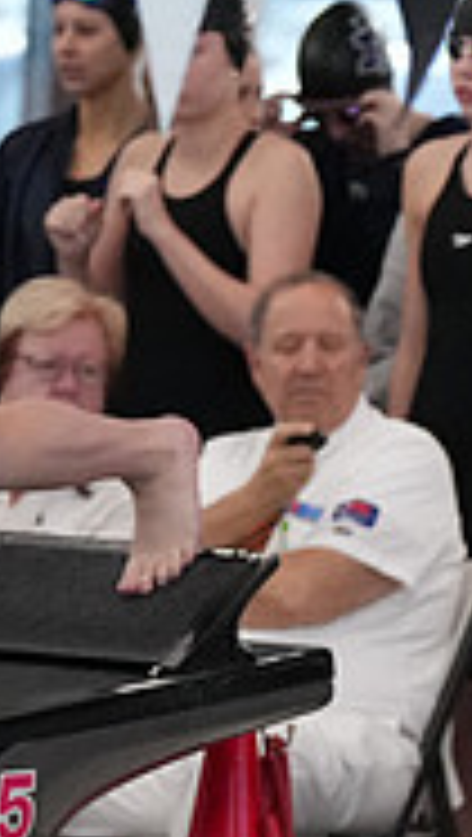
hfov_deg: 2.0
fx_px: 13691
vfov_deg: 3.5
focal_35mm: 617
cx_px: 1268
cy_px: 299
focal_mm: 126
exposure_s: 1/1250
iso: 6400
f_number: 4
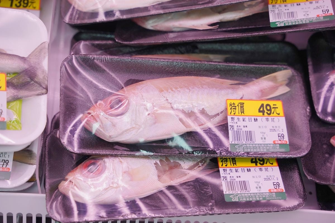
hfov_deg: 28.5
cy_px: 112
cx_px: 168
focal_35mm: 71
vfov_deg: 19.2
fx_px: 661
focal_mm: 71
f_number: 4
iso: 640
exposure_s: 1/160
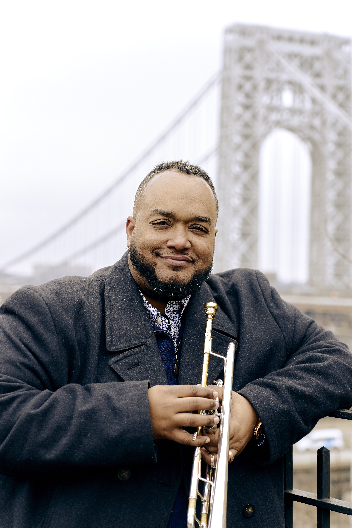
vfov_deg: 24.8
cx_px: 176
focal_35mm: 82
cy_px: 264
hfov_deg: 16.7
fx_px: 1202
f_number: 3.2
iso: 500
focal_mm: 55
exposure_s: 1/400
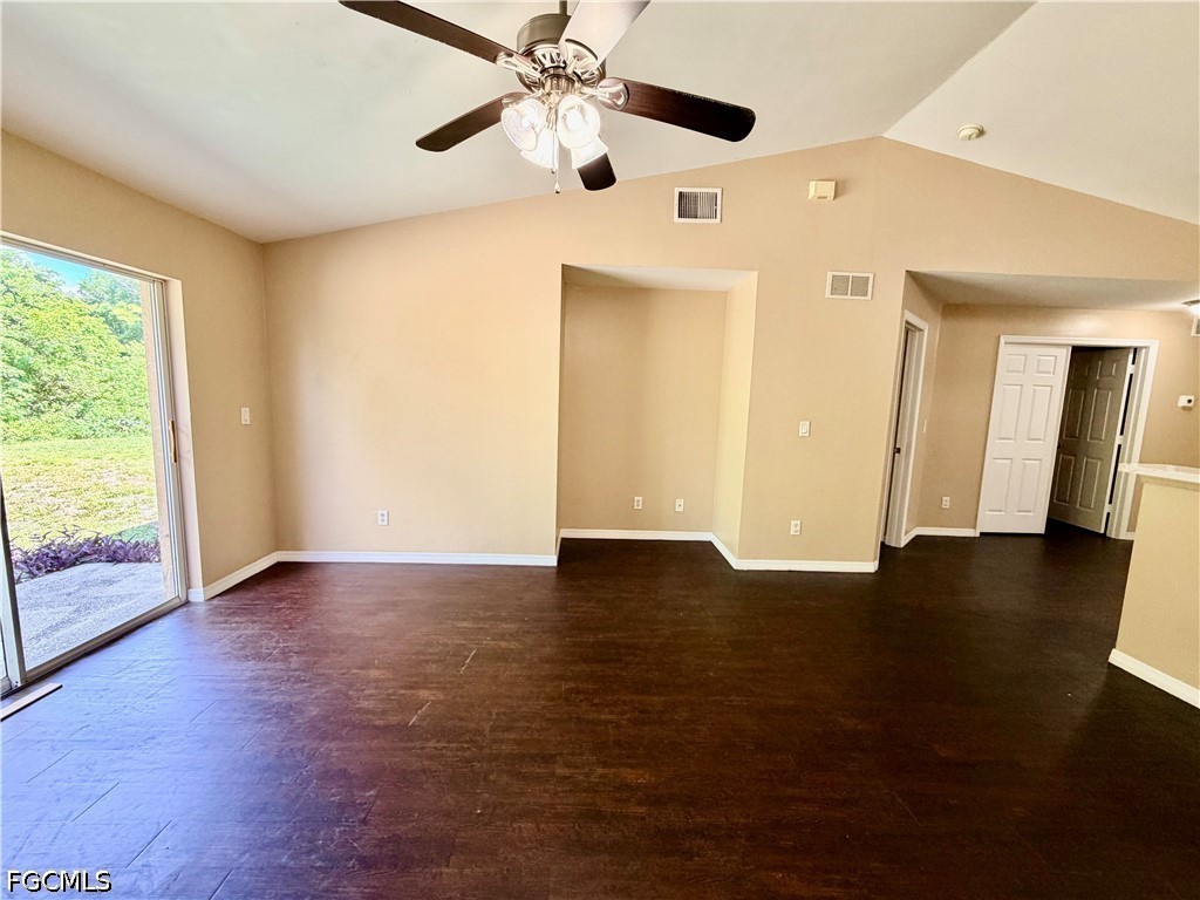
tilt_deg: -6.7
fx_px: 485
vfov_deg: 85.7
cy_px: 450
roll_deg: -1.3
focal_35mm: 14
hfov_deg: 102.1
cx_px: 600
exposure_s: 1/60
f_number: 2.2
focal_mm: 2.22
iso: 200
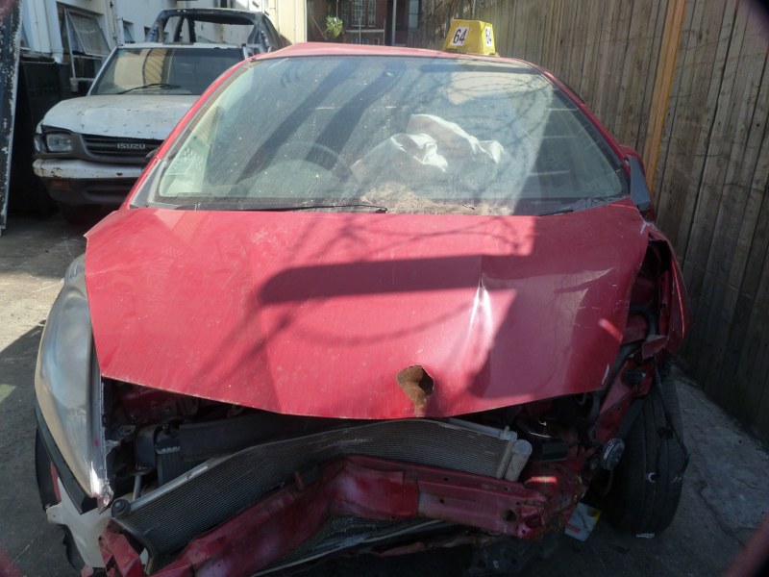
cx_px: 384
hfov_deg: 69.4
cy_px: 288
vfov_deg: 54.9
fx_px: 555
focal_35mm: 25
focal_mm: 4.5
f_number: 4
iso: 125
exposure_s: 1/250
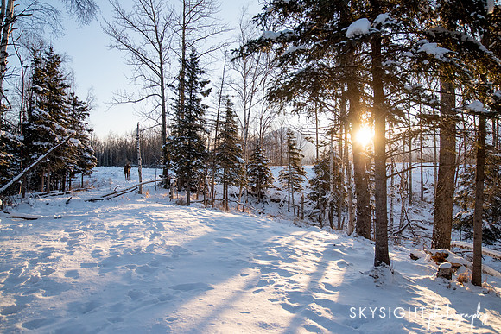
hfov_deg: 73.7
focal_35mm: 24
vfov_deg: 53.2
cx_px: 250
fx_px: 334
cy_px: 167
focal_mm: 24
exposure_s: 1/3200
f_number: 4
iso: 1250
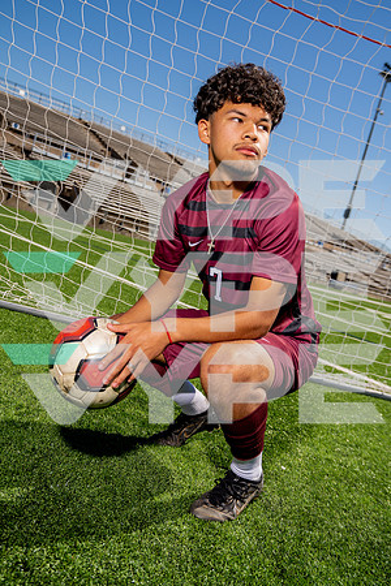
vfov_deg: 58.7
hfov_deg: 41.1
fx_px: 521
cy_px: 293
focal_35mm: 32
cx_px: 196
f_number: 4
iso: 100
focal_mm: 32
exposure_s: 1/1000
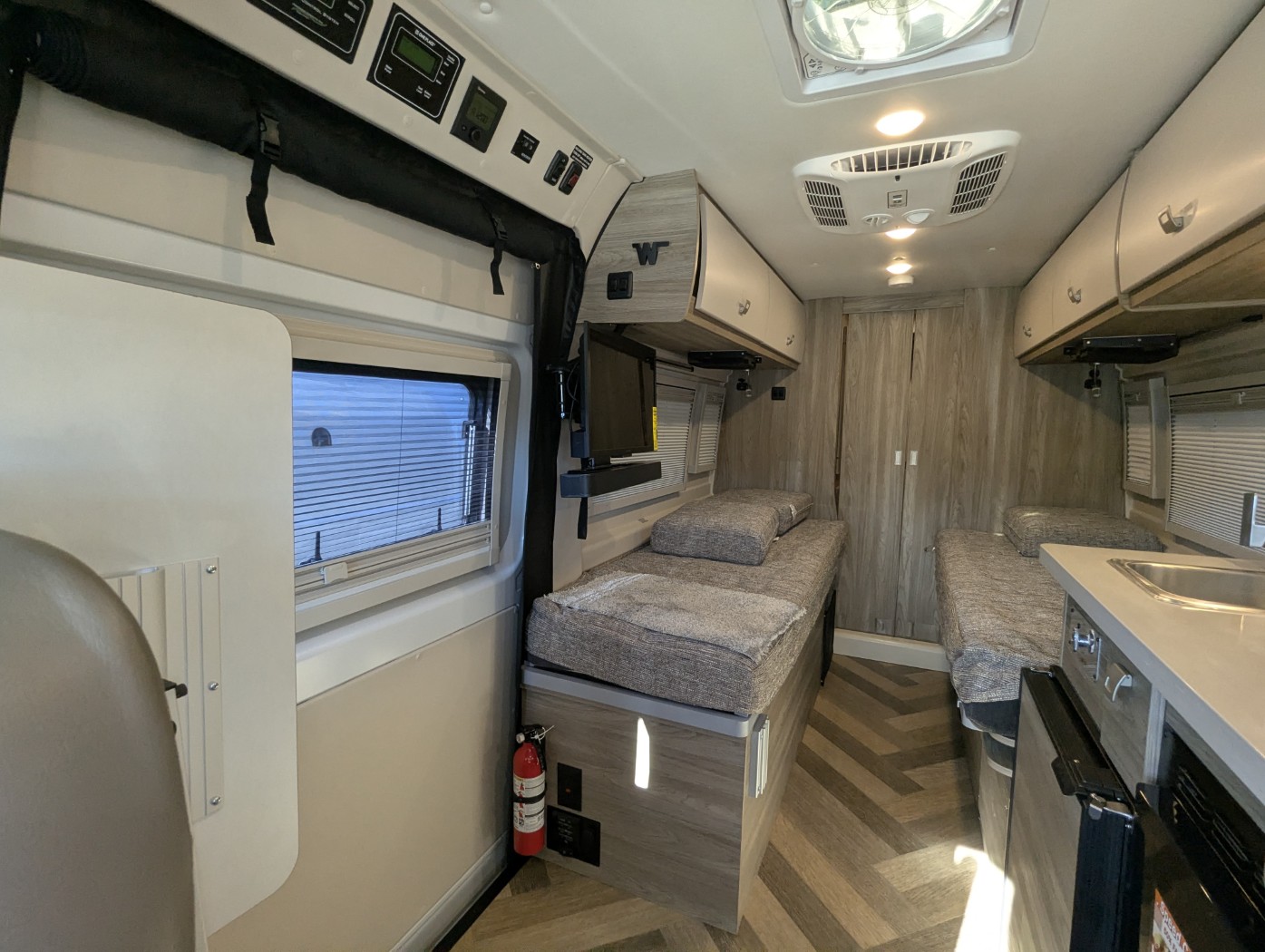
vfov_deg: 78.2
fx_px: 585
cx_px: 632
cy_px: 476
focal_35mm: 16
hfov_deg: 94.4
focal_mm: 2.35
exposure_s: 1/148
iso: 245
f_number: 2.2
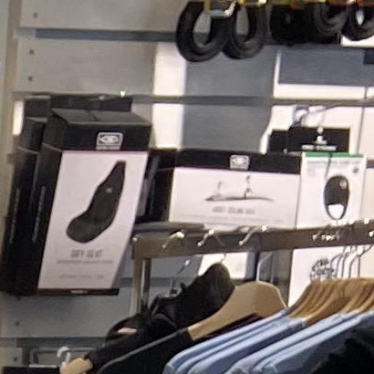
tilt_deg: -13.0
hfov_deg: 7.1
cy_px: 1020
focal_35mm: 226
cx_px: -654
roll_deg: +0.9
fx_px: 2763
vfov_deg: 7.1
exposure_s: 1/100
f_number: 1.8
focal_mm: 4.25
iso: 80
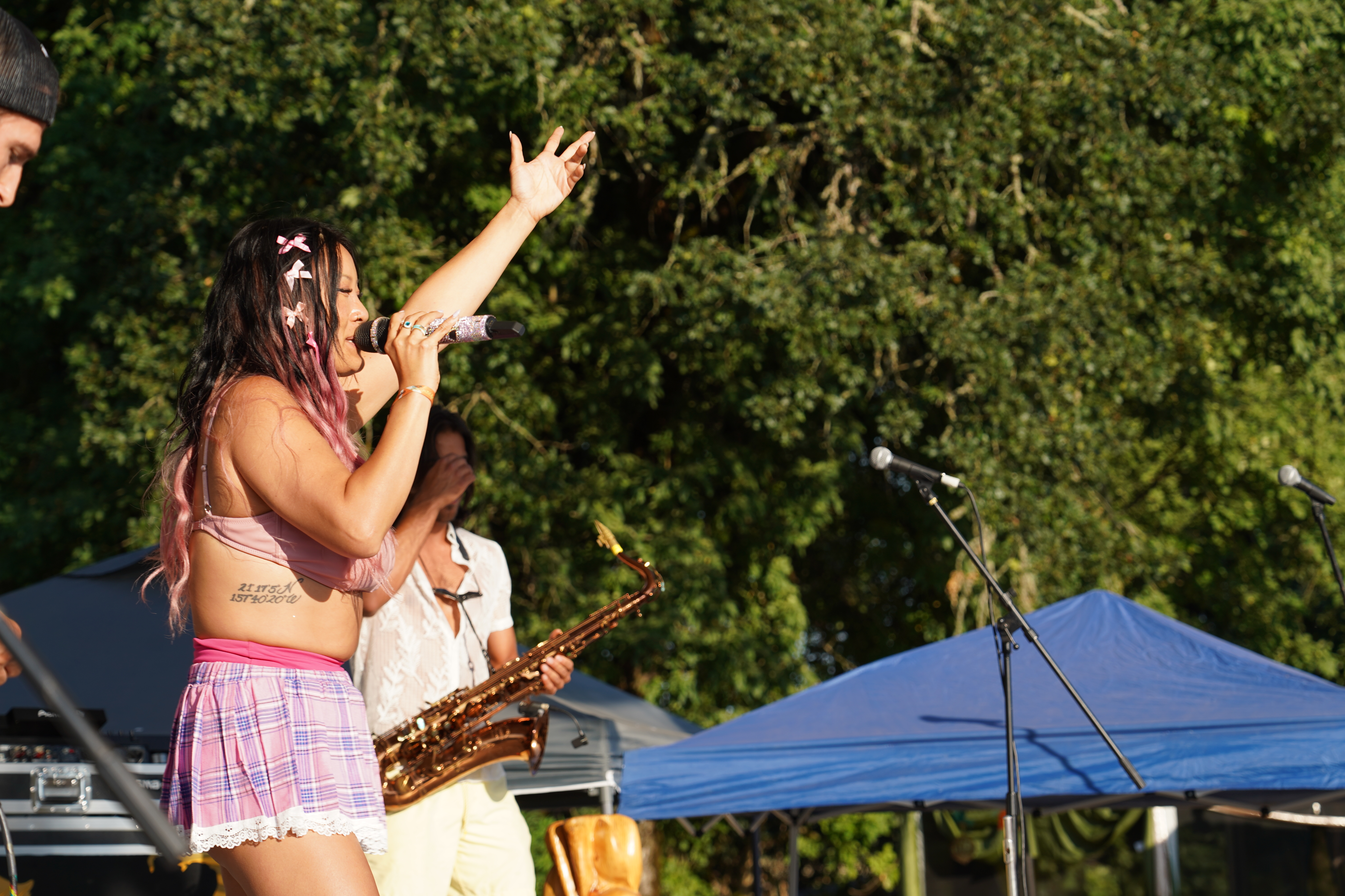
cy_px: 448
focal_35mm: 105
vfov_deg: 13.0
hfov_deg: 19.5
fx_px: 3923
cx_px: 672
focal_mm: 105
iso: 100
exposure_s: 1/200
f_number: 6.3
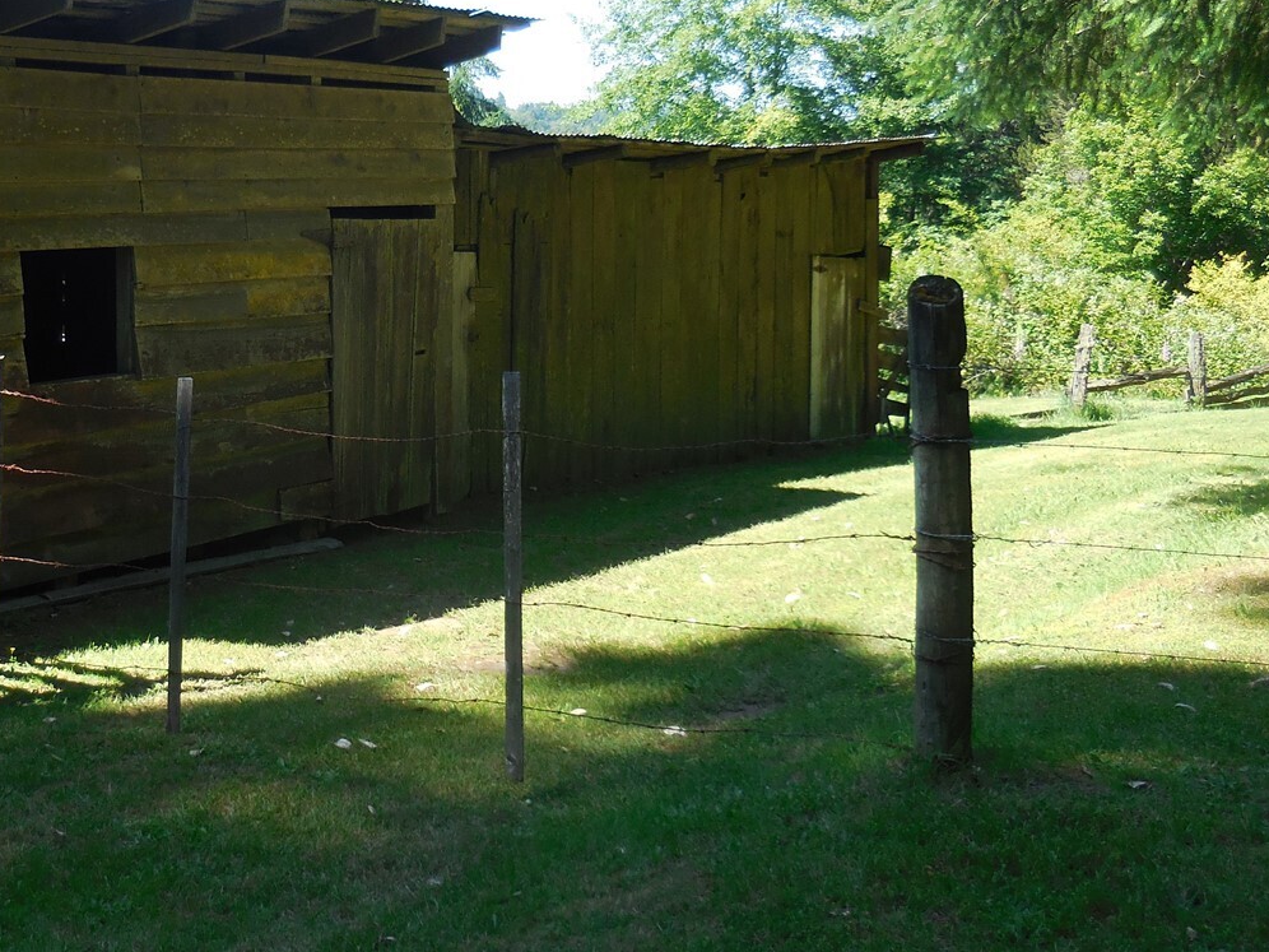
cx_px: 336
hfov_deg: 35.5
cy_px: 350
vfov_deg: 27.4
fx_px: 1943
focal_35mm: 53
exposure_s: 1/250
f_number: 3.7
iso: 125
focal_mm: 5.9
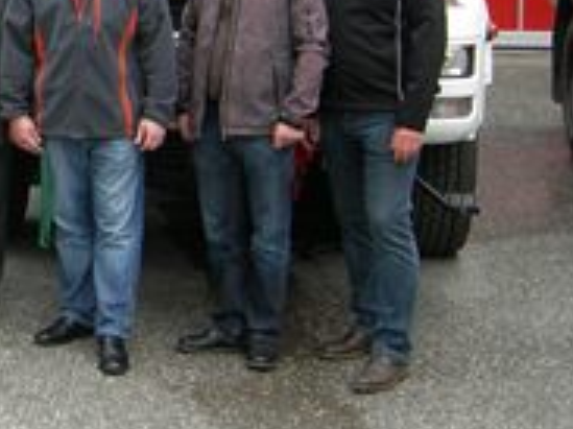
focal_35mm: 88
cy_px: -75
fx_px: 1456
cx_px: -56
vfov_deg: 16.1
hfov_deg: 21.2
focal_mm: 7.5
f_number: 2.7
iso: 64
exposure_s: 1/45.5
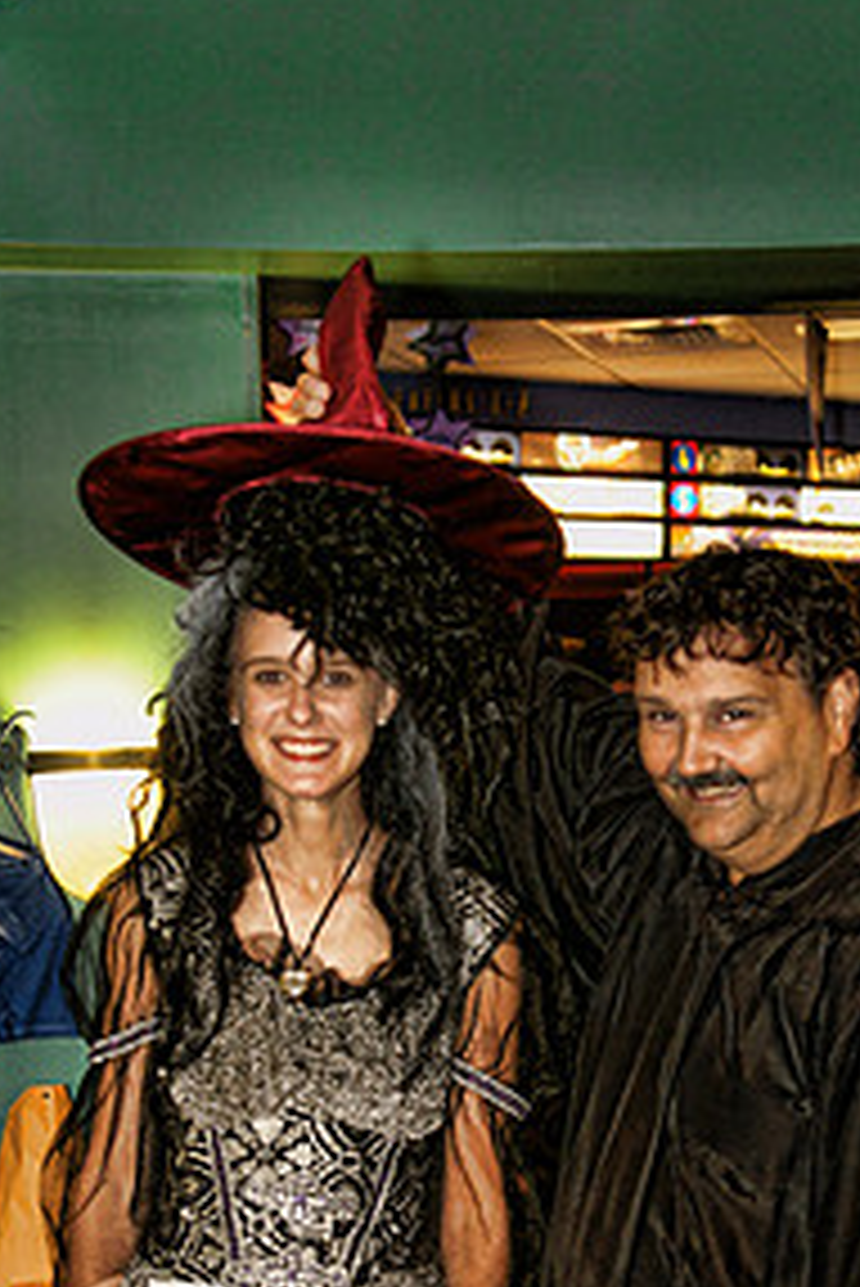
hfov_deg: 20.6
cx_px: 495
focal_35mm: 66
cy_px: 990
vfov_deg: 29.9
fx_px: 2362
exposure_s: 1/60
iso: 800
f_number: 2.8
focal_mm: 28
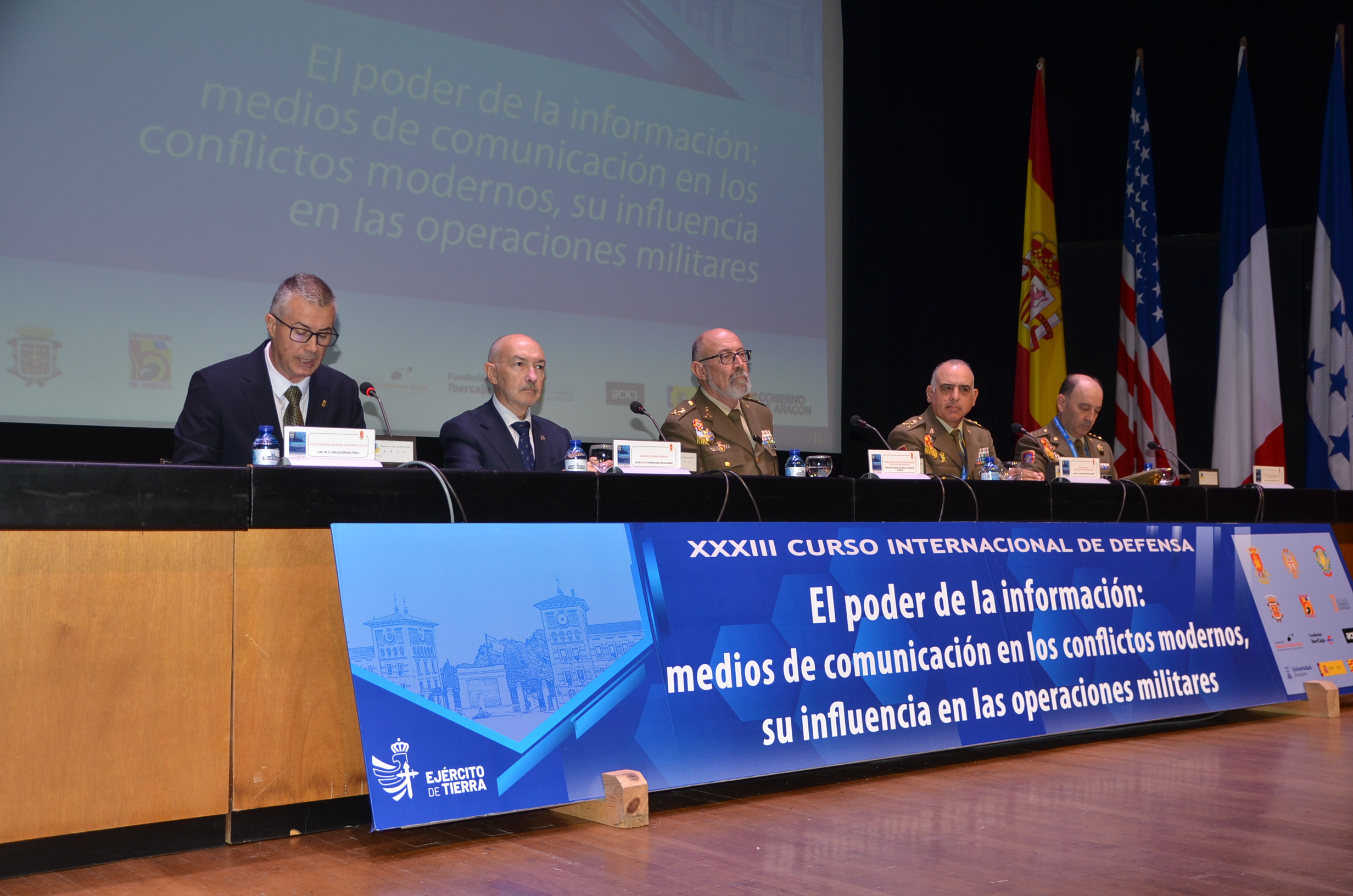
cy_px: 448
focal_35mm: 39
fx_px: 1463
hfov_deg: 49.6
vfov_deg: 34.1
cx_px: 676
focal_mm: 26
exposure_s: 1/60
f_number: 4
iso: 400
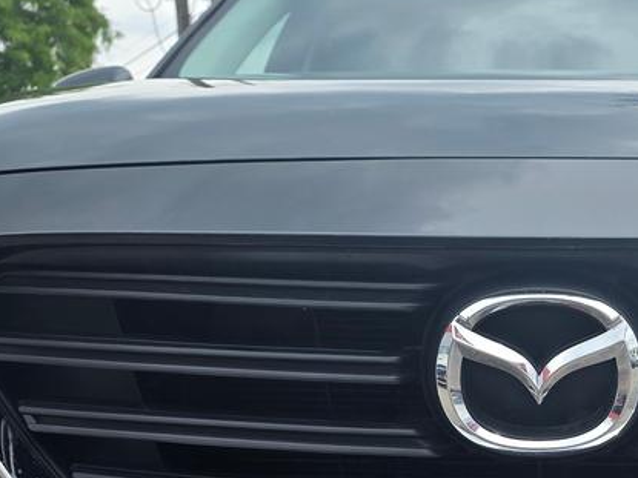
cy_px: 480
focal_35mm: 71
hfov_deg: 26.7
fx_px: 1308
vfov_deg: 20.1
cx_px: 535
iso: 80
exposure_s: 1/2851
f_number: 1.7
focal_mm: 6.3
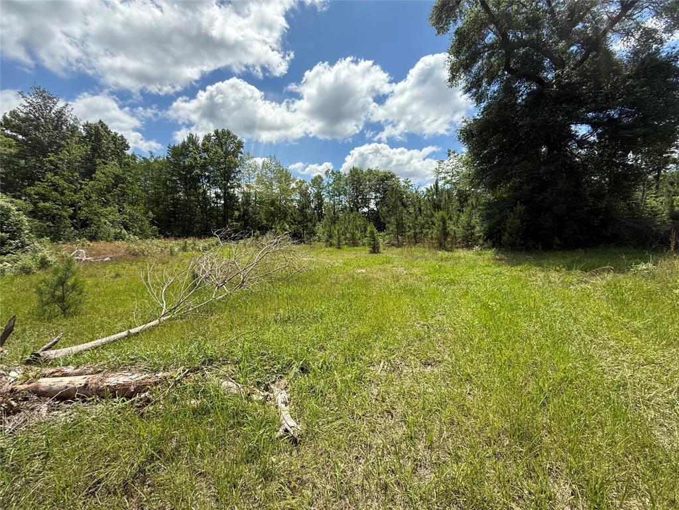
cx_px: 340
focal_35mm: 14
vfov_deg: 85.7
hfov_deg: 102.1
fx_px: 275
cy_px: 255
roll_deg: +2.3
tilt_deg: -6.8
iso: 64
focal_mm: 2.22
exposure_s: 1/2092
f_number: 2.2
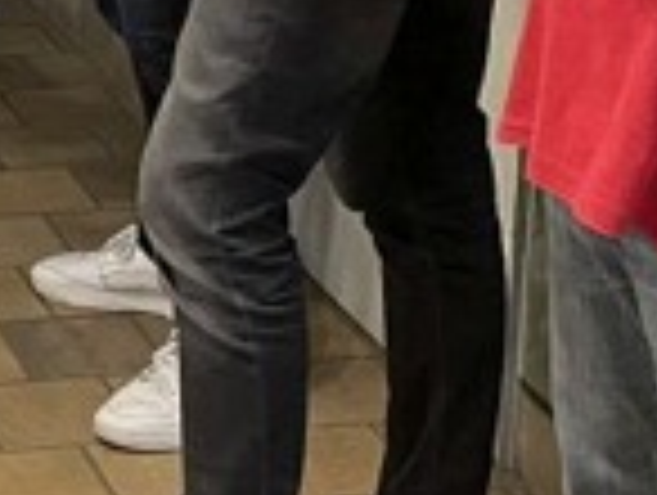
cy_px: -144
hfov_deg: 13.3
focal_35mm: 142
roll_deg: -0.4
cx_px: -256
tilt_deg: -14.1
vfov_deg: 10.3
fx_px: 2700
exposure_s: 1/50
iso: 400
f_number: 1.6
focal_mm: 4.2
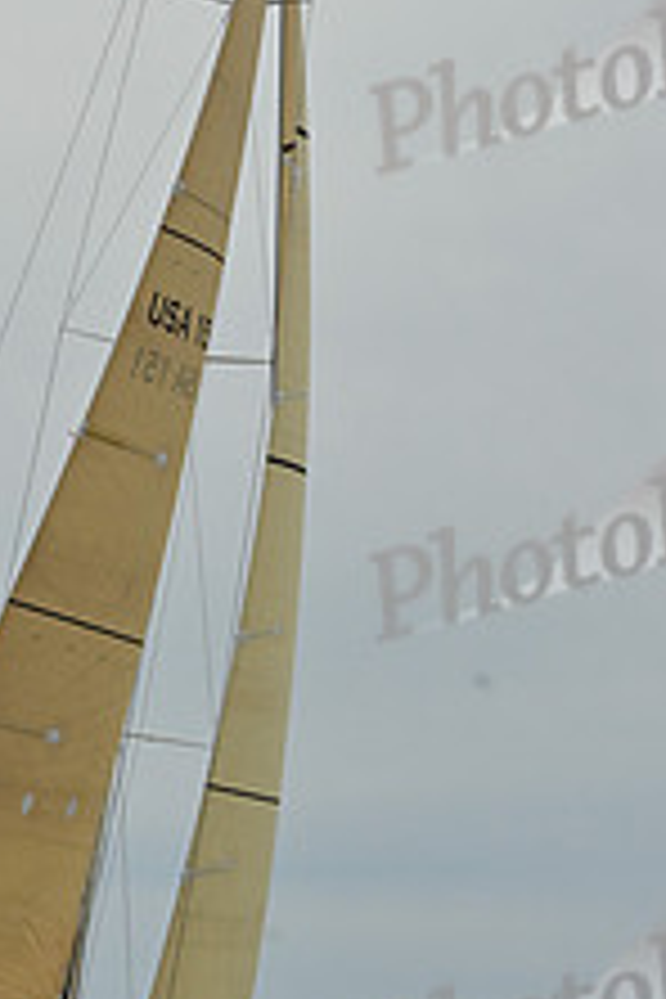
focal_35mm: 183
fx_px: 5078
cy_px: 356
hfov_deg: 7.5
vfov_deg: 11.2
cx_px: 137
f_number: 9
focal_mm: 70
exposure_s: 1/1250
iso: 320
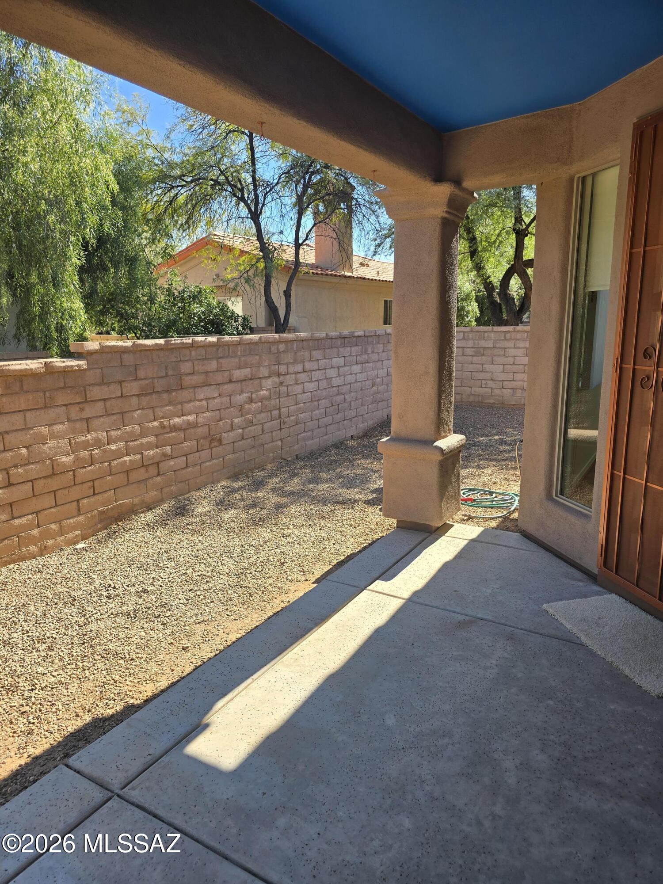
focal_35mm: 23
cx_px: 332
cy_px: 442
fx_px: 587
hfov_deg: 58.9
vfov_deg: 73.9
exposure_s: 1/357
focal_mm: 6.3
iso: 12
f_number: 1.7
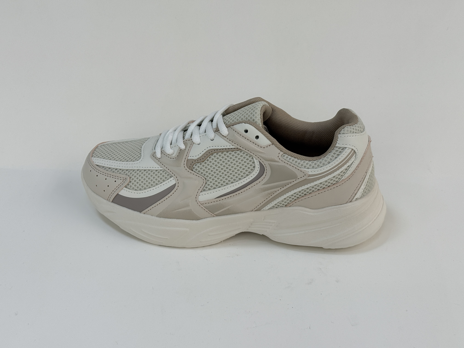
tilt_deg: -36.3
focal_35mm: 48
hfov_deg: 39.7
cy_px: 174
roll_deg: -0.2
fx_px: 643
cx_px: 232
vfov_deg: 30.3
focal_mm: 6.76
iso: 50
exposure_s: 1/158
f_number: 1.78
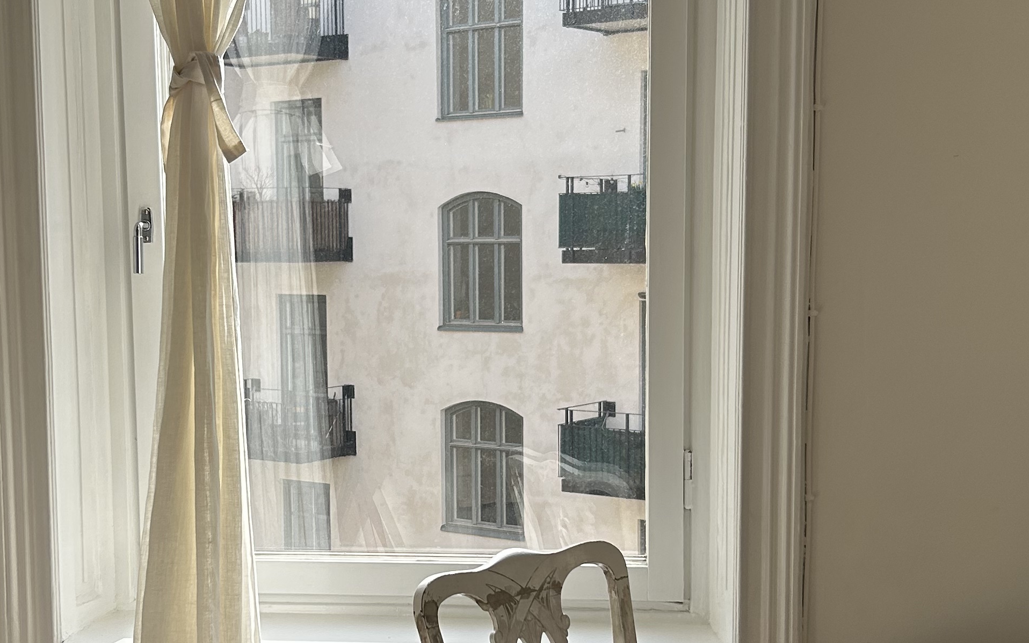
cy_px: 413
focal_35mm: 58
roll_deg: +0.4
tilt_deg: -7.0
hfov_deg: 35.0
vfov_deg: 22.3
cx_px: 428
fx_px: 1626
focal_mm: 5.7
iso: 50
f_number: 1.5
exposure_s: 1/1048
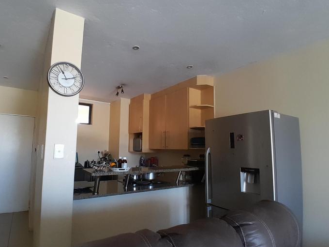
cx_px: 144
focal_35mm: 20
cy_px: 128
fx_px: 190
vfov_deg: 66.0
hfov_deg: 81.4
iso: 250
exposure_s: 1/25
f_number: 2.2
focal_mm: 1.46
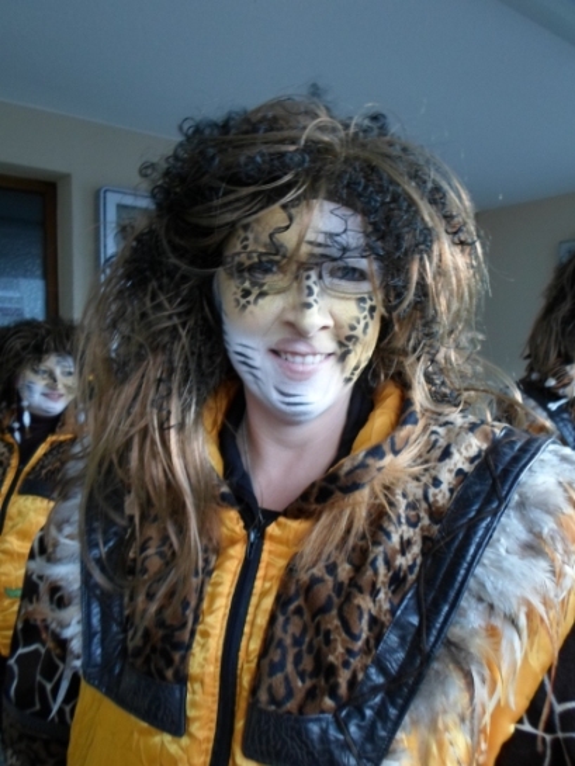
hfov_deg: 54.9
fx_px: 553
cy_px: 383
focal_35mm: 25
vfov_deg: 69.4
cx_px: 288
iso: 80
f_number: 2.5
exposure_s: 1/60
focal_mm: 4.5
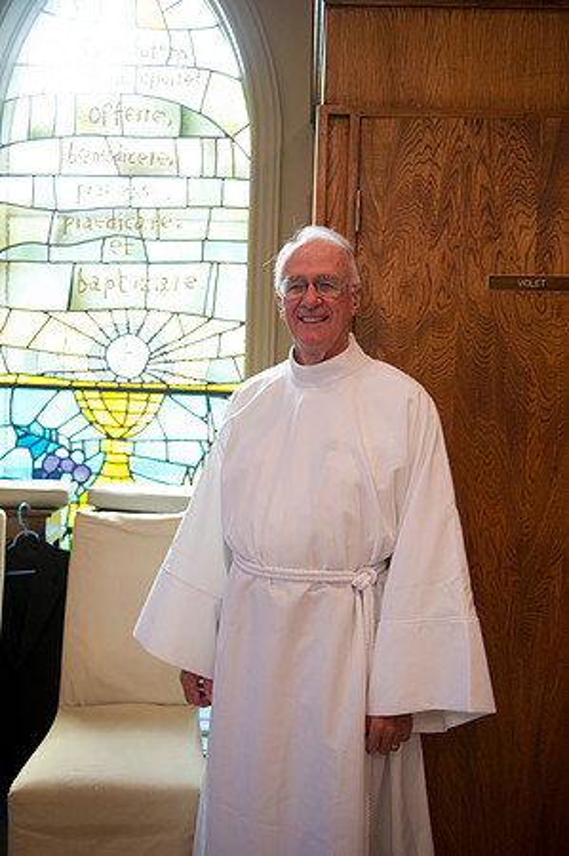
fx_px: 760
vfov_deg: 58.8
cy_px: 428
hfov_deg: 41.0
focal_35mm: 32
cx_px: 284
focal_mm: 32
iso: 2000
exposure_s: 1/100
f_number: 2.8
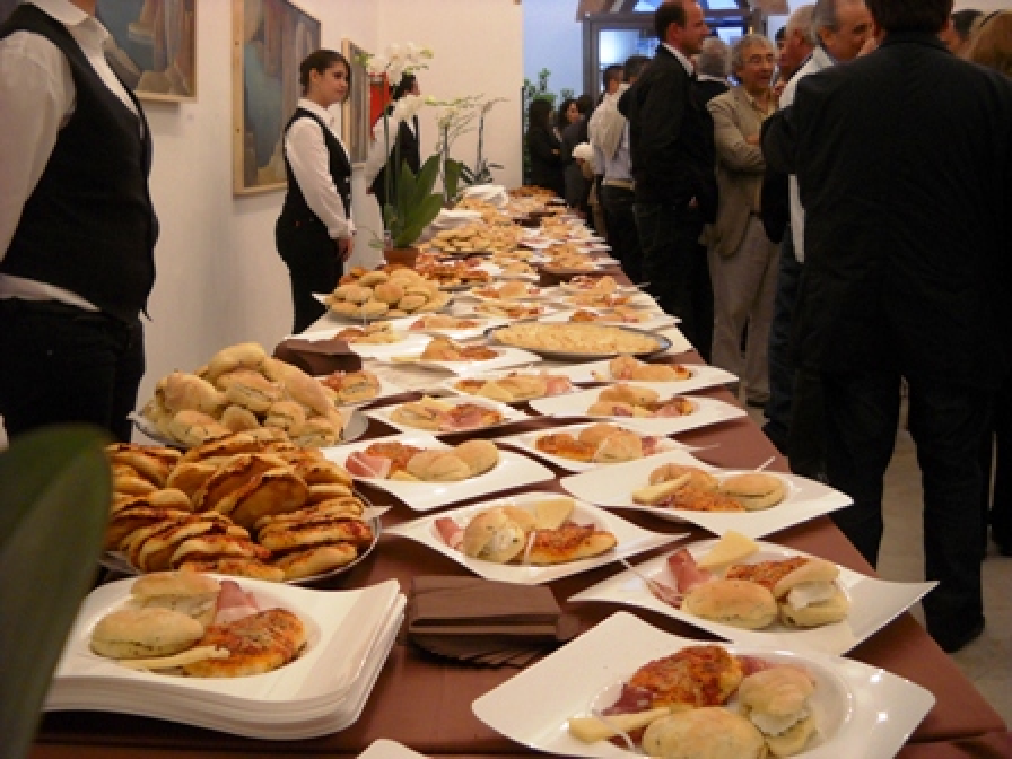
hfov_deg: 45.8
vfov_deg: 35.1
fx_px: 1199
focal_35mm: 41
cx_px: 506
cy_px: 380
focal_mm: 6.72
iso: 270
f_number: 3.1
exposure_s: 1/60
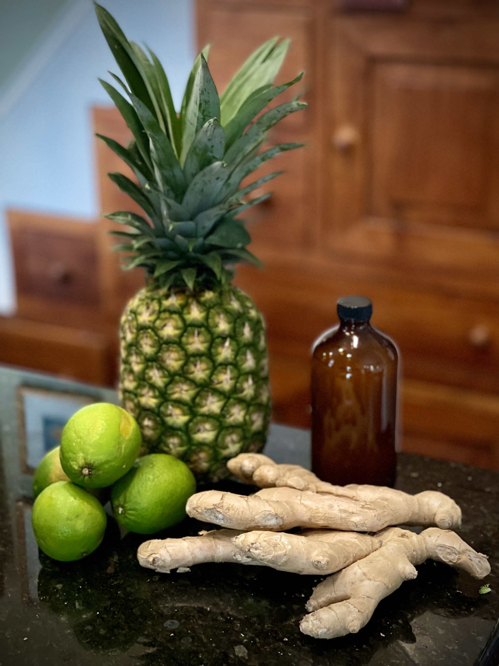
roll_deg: +0.7
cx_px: 250
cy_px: 333
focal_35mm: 64
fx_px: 1230
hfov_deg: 22.9
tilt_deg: -21.7
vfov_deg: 30.3
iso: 400
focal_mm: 7.5
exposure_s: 1/30
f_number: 2.2
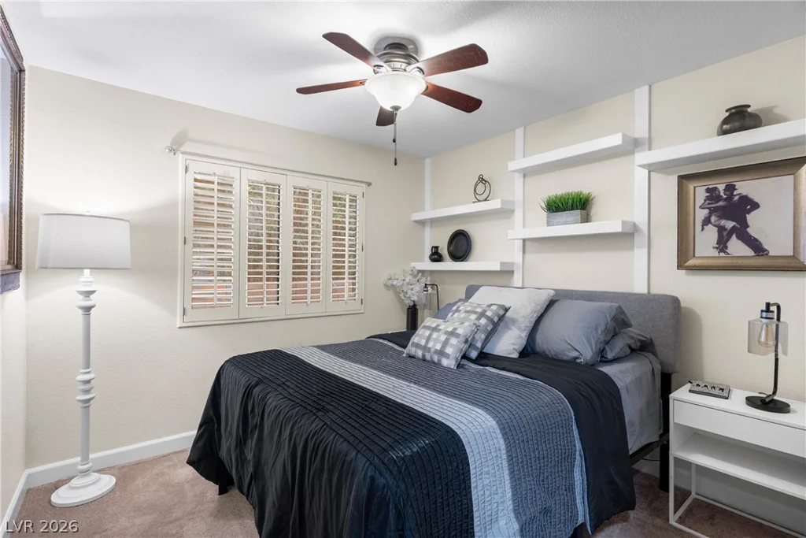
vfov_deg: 70.5
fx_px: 381
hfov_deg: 93.3
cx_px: 403
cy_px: 269
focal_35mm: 17
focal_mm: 17
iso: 400
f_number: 8
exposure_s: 1/125
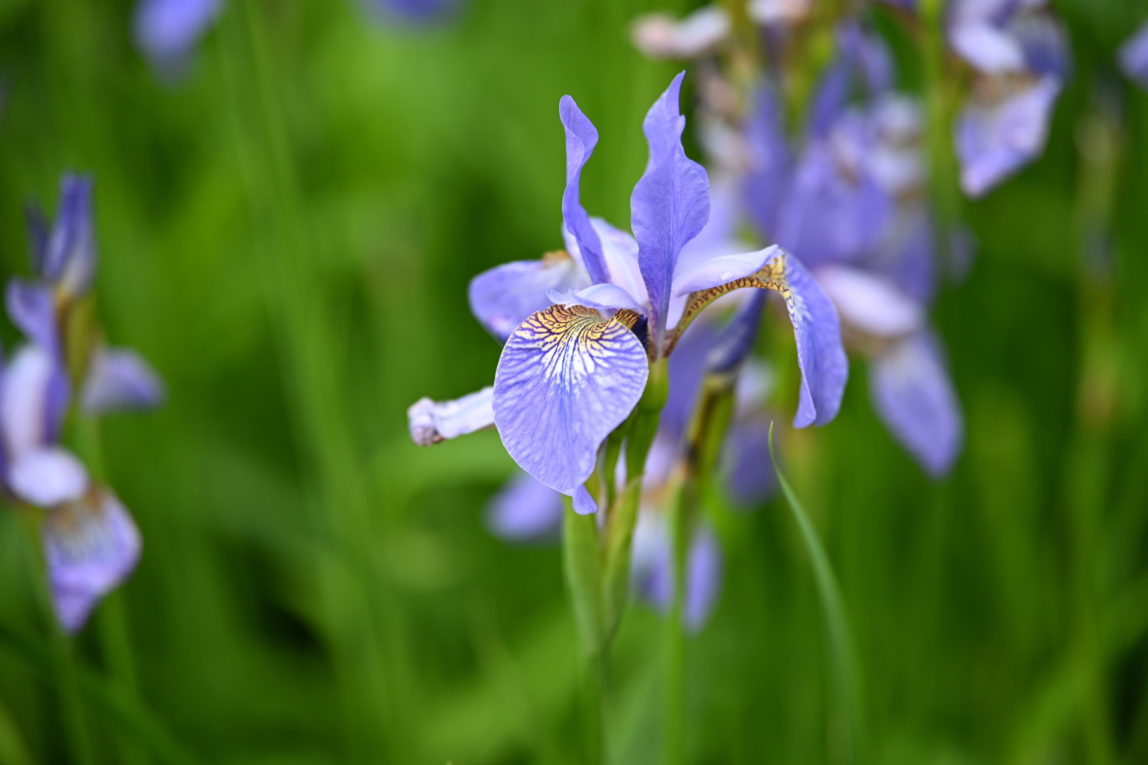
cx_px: 574
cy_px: 382
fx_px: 4305
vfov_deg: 10.2
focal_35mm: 135
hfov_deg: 15.2
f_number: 2.2
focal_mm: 90
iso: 100
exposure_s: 1/320
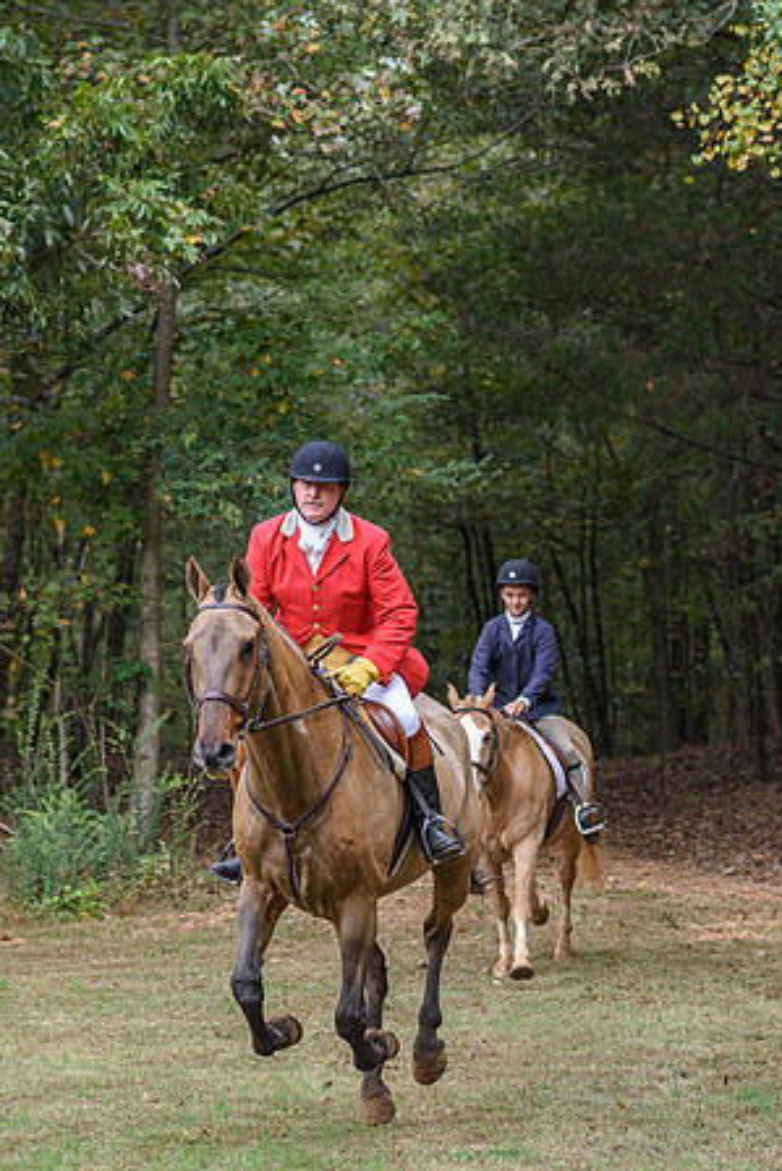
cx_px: 295
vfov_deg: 12.4
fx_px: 5404
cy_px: 560
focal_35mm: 166
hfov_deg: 8.3
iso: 560
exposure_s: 1/1250
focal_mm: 70
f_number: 4
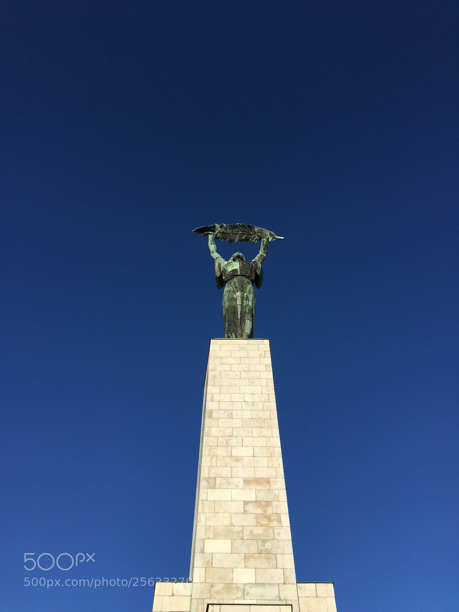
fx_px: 513
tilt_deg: +55.5
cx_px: 230
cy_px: 306
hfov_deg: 48.2
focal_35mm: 29
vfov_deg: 61.7
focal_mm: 4.15
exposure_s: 1/2475
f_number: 2.2
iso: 32
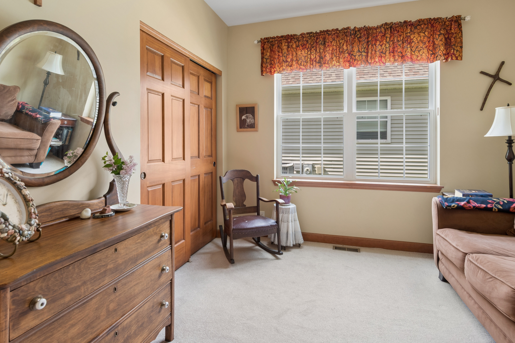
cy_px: 172
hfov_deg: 90.0
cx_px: 258
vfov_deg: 67.4
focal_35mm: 18
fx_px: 257
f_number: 8
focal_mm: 12
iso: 250
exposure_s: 1/13
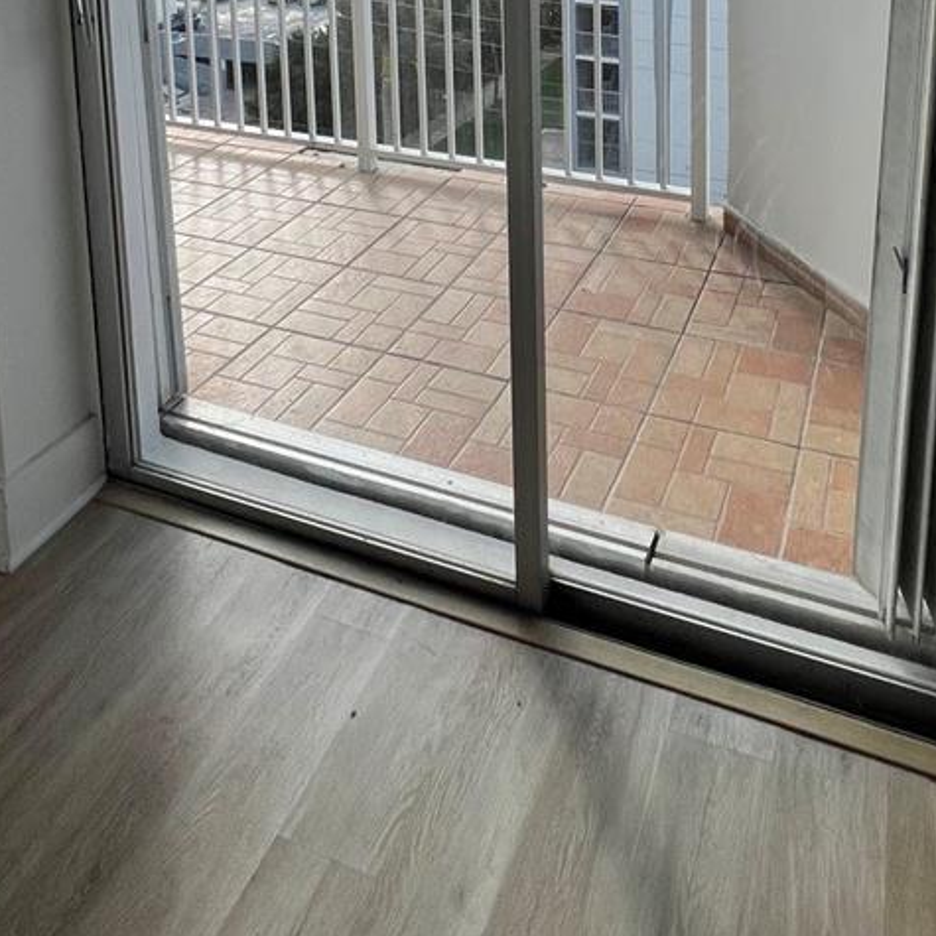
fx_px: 887
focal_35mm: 29
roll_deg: +1.0
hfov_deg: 55.0
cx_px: 579
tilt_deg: -2.7
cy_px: -116
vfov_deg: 42.4
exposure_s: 1/1508
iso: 32
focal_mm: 1.57
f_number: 1.8
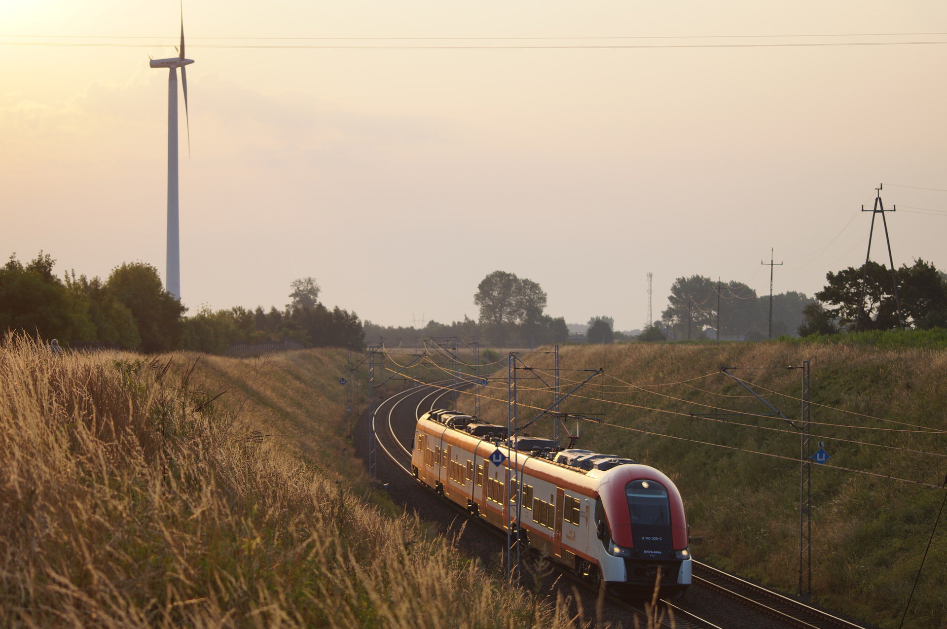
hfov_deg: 19.5
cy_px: 314
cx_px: 474
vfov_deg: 13.0
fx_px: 2759
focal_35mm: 105
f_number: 4
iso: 100
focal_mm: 70
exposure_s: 1/640
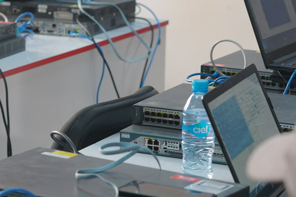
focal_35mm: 168
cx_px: 81
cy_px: 83
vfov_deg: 8.2
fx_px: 1381
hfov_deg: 12.2
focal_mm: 56
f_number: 3.2
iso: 320
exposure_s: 1/60
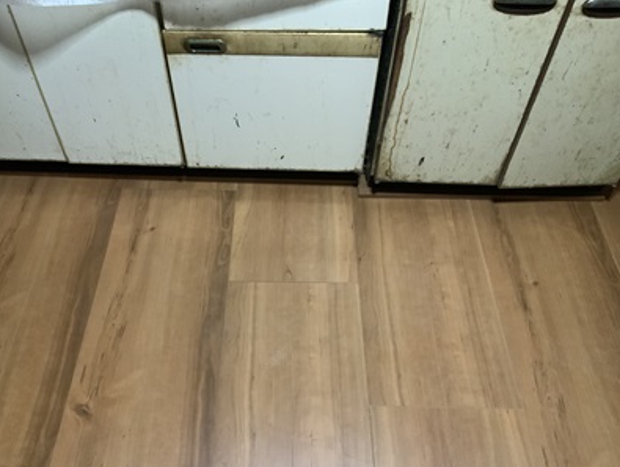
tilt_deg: -52.1
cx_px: 273
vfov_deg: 42.9
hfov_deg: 55.2
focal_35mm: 33
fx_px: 592
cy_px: 264
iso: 320
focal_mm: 3
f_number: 1.8
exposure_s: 1/25
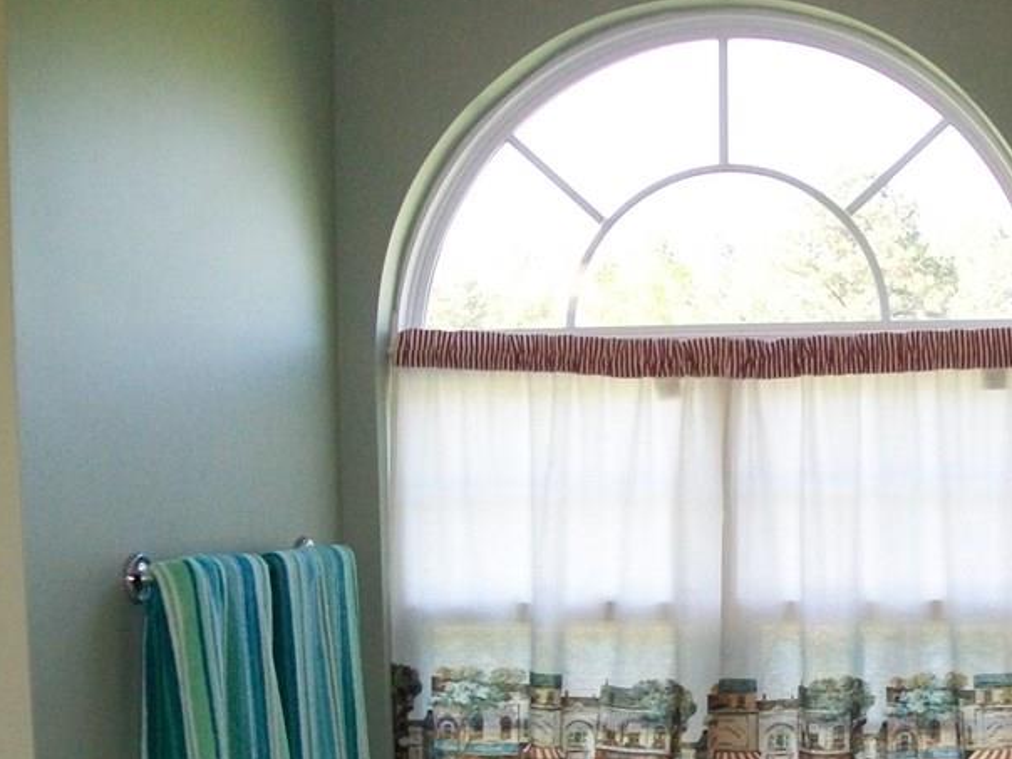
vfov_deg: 23.6
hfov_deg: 31.2
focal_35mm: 61
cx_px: 746
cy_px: 632
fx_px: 1783
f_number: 2.7
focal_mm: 6
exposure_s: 1/125
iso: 200
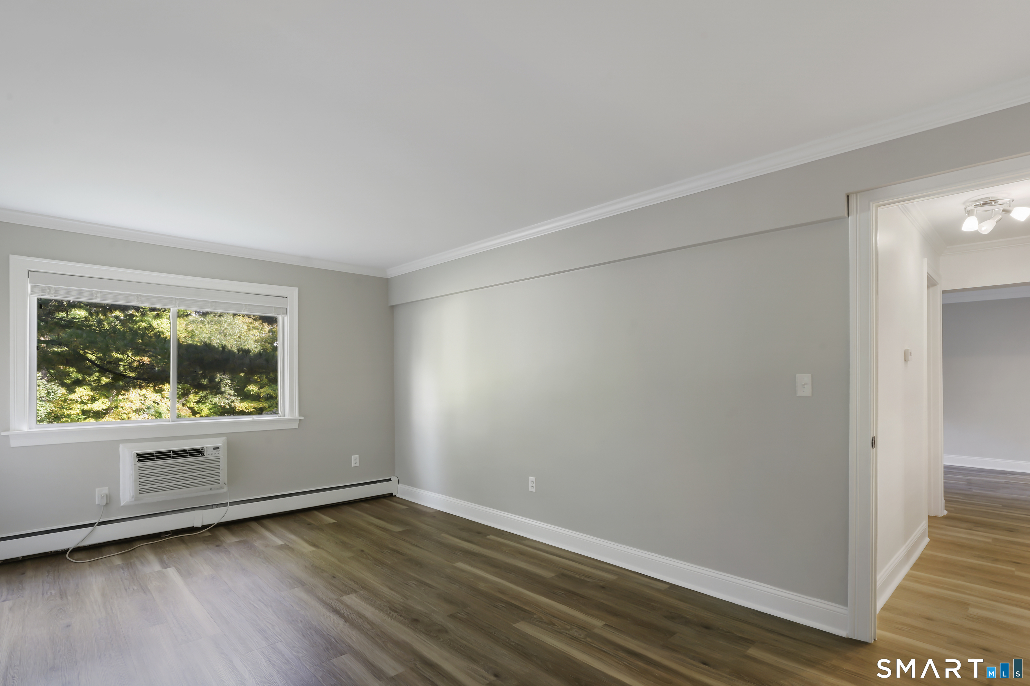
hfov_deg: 93.3
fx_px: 486
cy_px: 343
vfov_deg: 70.4
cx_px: 515
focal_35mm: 17
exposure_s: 8
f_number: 11
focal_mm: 17
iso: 100
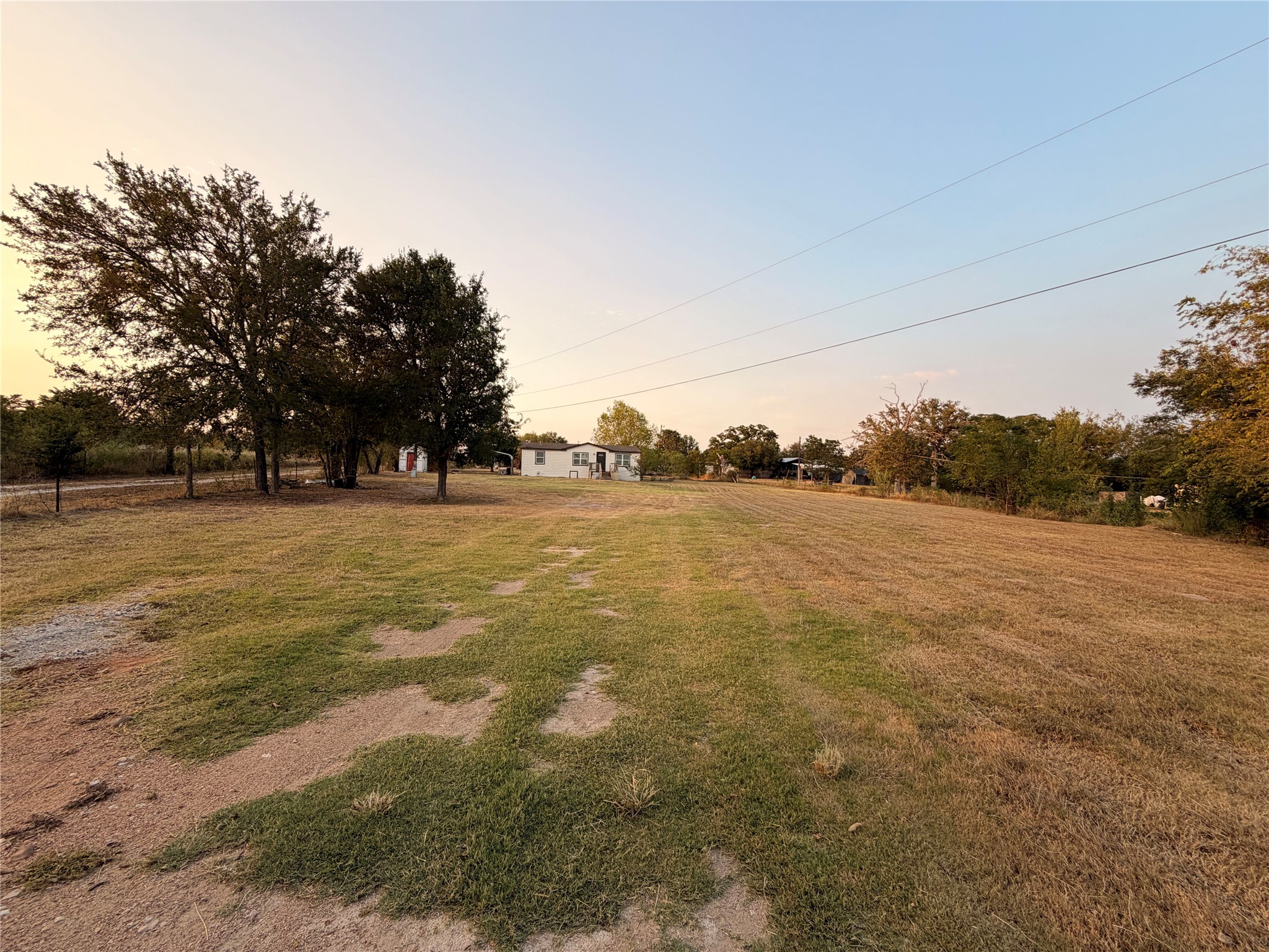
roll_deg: -1.2
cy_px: 476
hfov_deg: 102.1
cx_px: 634
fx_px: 513
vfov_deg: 85.7
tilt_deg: +0.0
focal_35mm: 14
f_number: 2.2
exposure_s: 1/223
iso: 40
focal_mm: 2.22
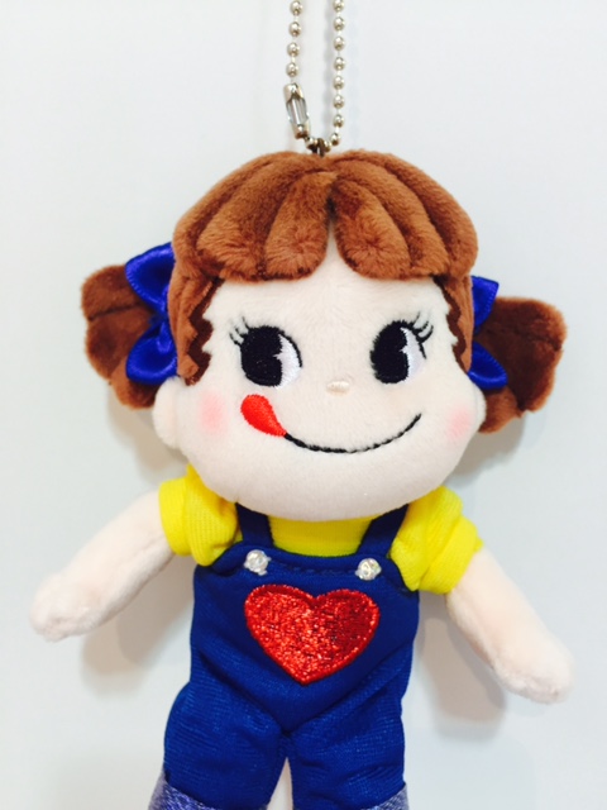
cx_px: 304
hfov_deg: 48.2
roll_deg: -1.3
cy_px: 405
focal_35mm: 29
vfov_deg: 61.7
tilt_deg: -14.5
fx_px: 678
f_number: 2.2
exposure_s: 1/33
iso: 100
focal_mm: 4.15
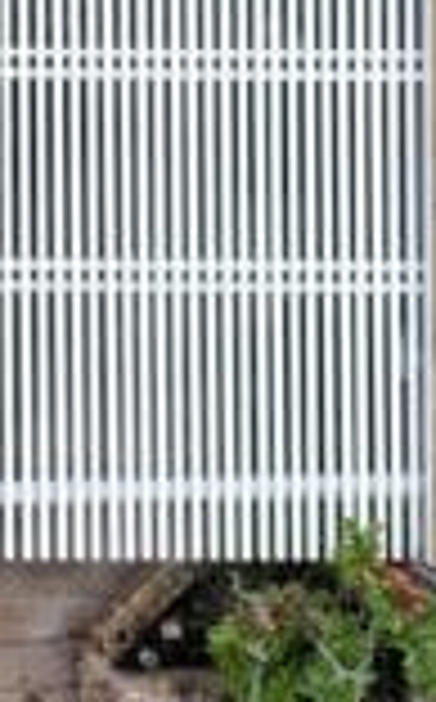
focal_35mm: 167
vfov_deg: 12.5
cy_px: 83
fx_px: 3187
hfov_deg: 7.5
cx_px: -436
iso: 100
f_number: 2.8
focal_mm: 12.29
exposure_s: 1/640
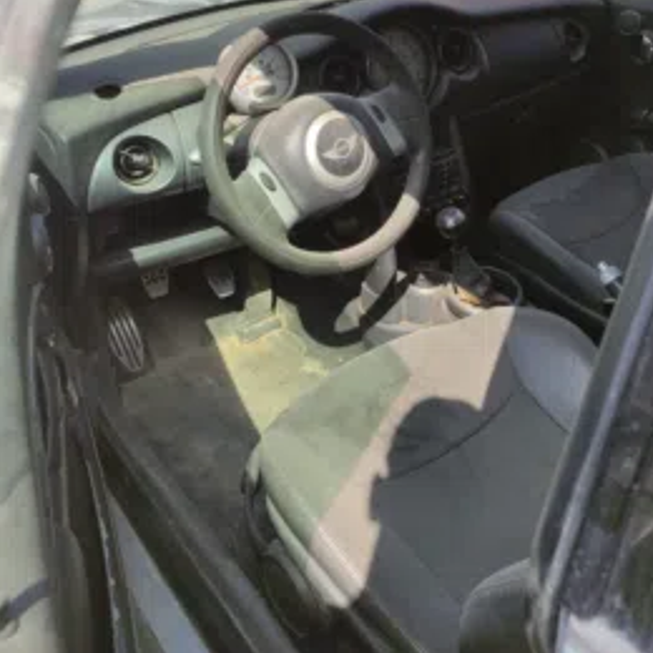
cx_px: 334
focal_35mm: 34
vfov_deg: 46.9
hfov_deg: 48.4
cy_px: 176
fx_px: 726
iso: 100
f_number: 1.89
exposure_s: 1/1033
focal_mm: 5.43
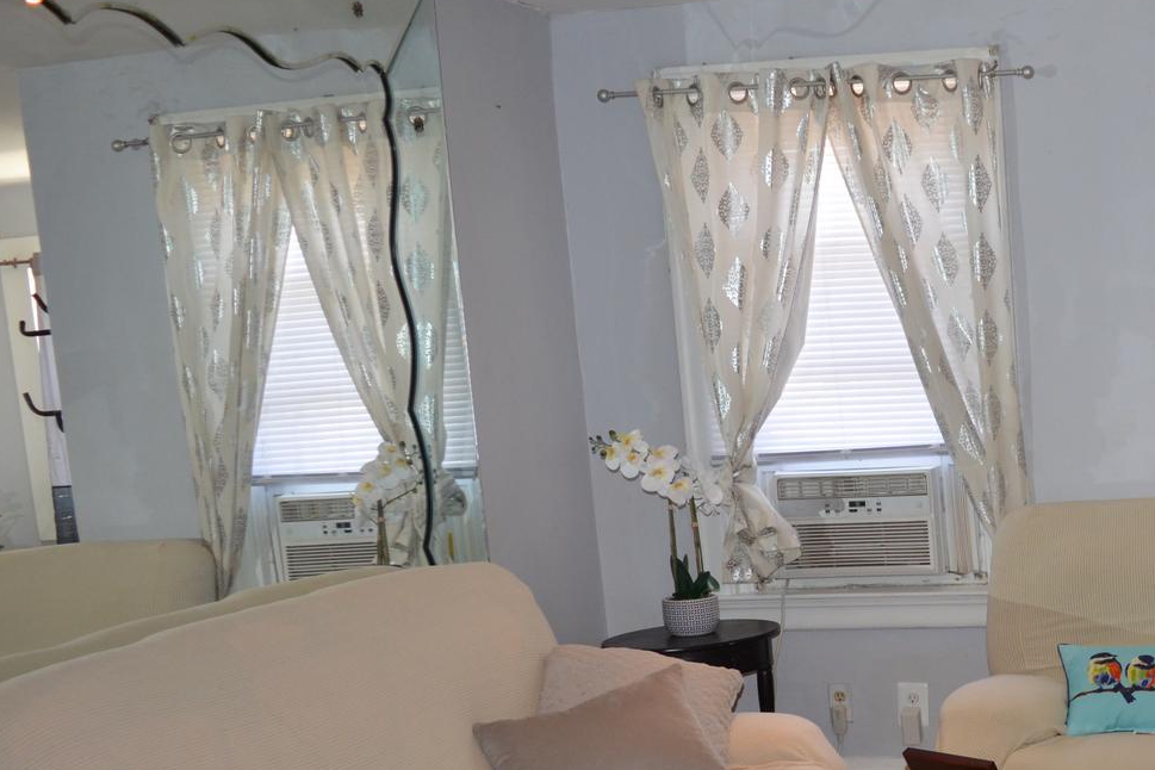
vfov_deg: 23.0
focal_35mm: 57
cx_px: 1197
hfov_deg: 31.9
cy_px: 737
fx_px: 1829
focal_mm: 18
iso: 400
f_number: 4
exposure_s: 1/80
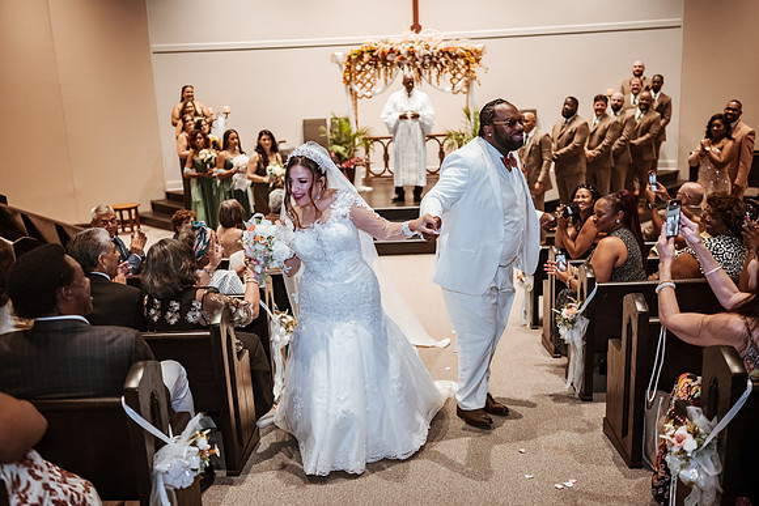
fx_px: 738
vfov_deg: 37.9
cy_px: 253
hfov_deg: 54.4
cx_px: 380
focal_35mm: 35
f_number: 1.8
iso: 1000
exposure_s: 1/500
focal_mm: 35
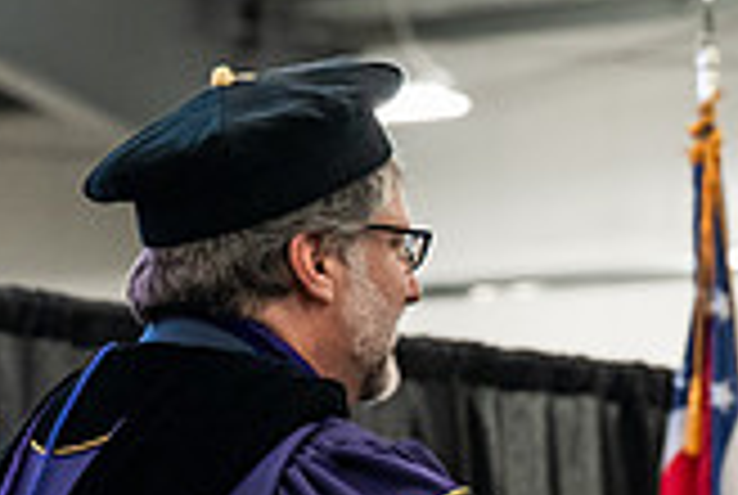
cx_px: 621
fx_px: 6161
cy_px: 704
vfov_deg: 4.6
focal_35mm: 300
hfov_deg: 6.8
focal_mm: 85
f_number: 4.5
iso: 4000
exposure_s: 1/200
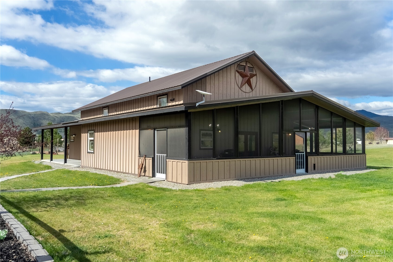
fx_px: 318
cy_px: 131
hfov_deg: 63.5
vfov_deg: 44.9
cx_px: 196
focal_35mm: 29
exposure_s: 1/5000
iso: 100
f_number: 5.6
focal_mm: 29.1
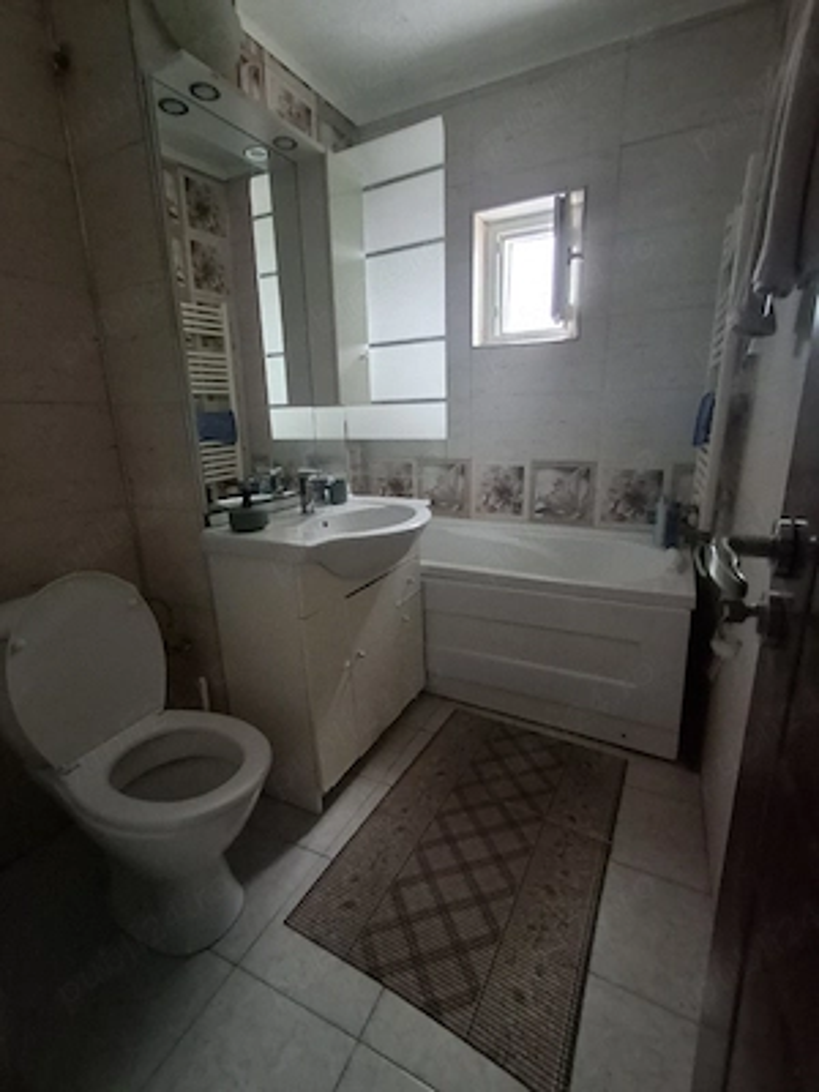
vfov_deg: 94.5
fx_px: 505
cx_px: 410
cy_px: 546
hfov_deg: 78.1
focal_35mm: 16
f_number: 2.2
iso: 320
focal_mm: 1.64
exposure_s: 1/24
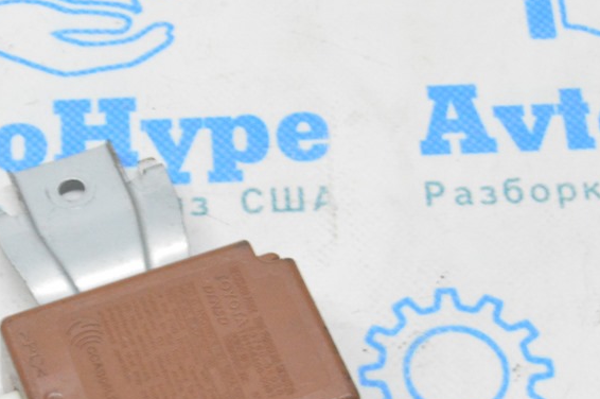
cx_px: 164
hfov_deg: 17.9
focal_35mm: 114
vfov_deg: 11.9
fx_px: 1898
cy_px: 316
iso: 6400
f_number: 20
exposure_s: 1/15
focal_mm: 42
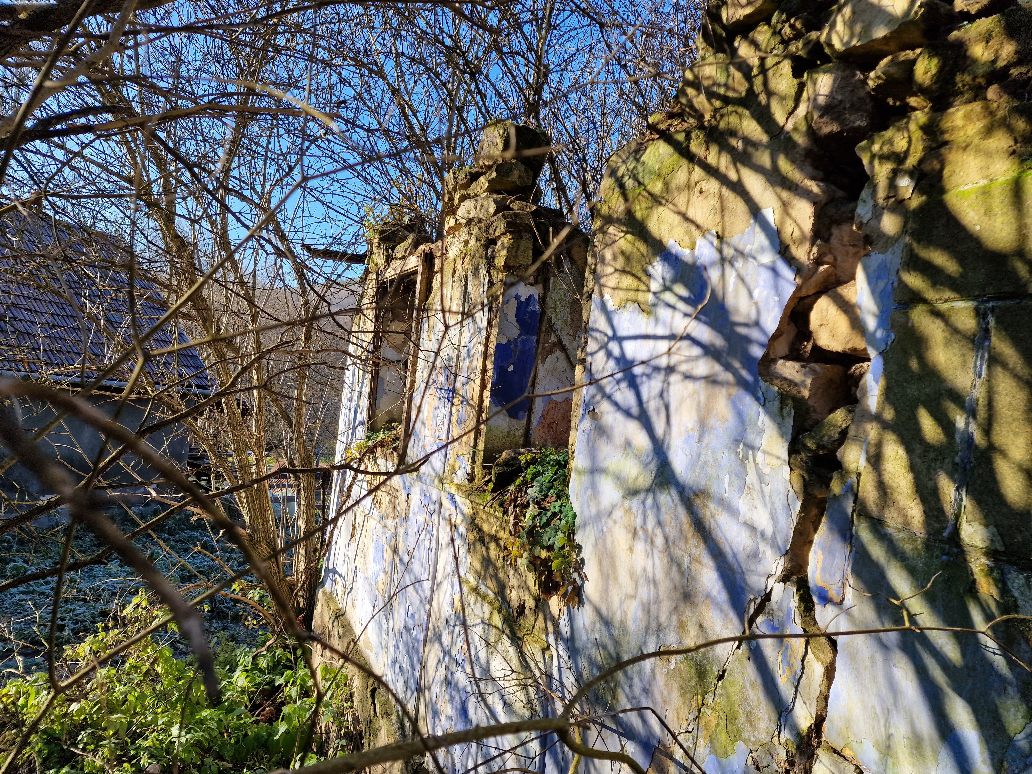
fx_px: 686
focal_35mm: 23
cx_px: 516
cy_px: 387
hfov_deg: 73.9
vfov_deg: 58.9
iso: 50
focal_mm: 6.4
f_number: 1.8
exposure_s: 1/379
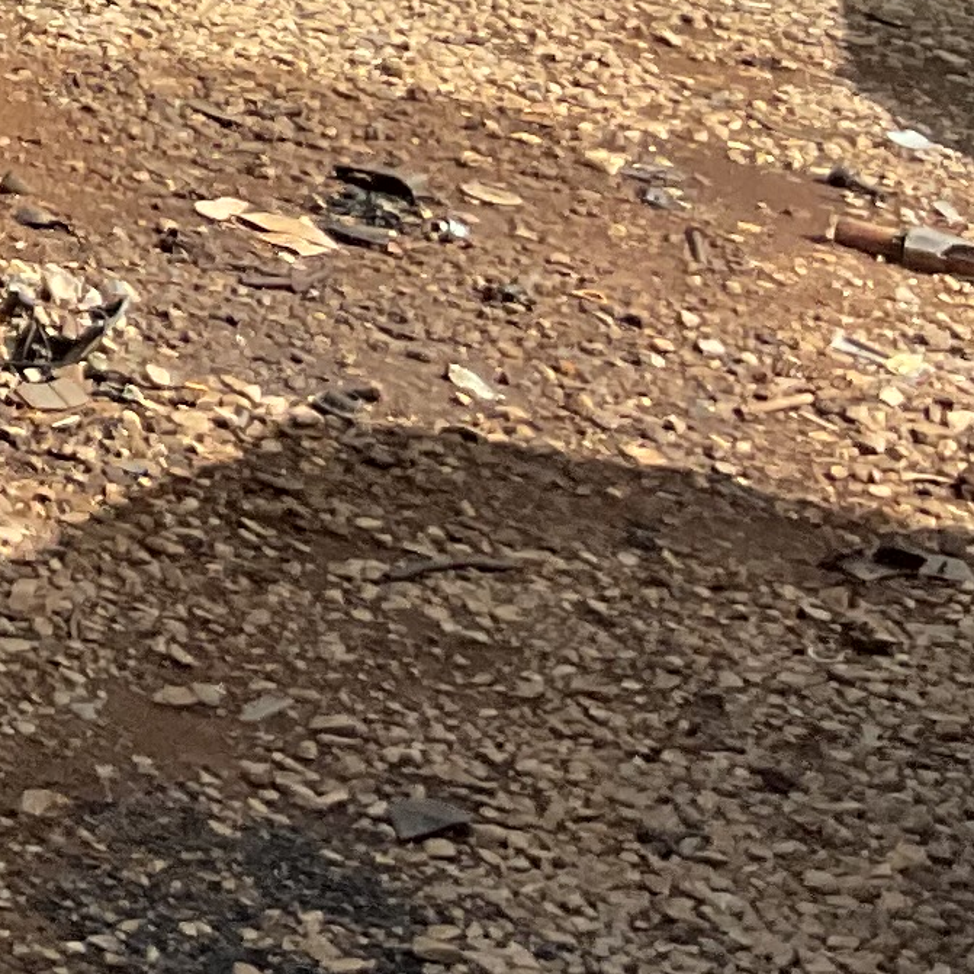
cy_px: -221
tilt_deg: -11.6
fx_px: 4902
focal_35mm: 154
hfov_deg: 9.7
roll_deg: -1.0
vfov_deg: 11.1
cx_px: -1579
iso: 16
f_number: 1.8
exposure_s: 1/1377
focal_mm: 3
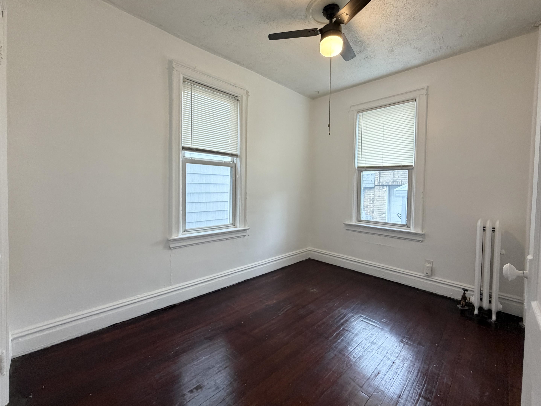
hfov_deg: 98.2
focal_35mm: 15
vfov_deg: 81.7
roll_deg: +0.0
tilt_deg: -1.6
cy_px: 194
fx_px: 234
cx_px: 265
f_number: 2.2
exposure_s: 1/60
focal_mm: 2.22
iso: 320
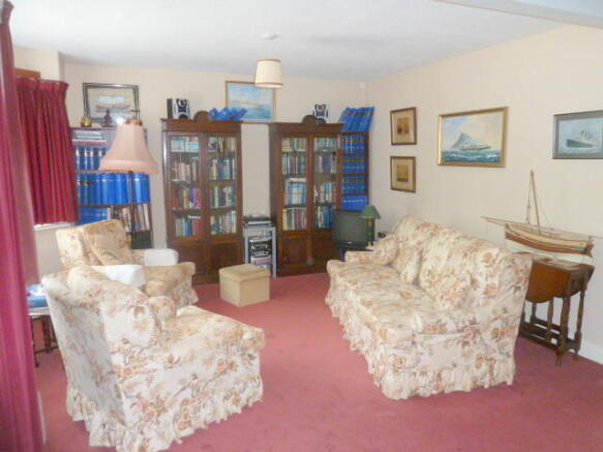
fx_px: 435
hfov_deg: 69.4
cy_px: 226
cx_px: 302
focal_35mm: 25
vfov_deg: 54.9
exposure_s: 1/30
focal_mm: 4.1
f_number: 3.3
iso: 400
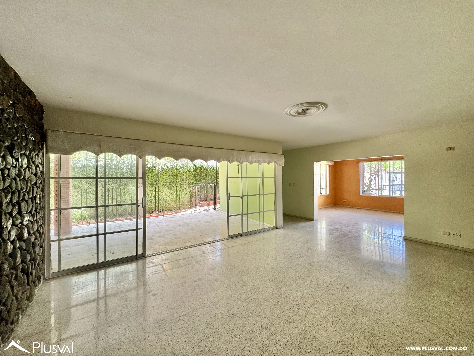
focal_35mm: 14
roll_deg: +0.2
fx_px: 192
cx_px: 237
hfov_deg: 102.1
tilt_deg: -0.7
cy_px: 178
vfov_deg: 85.7
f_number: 2.2
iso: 160
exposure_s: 1/99
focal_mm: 2.22
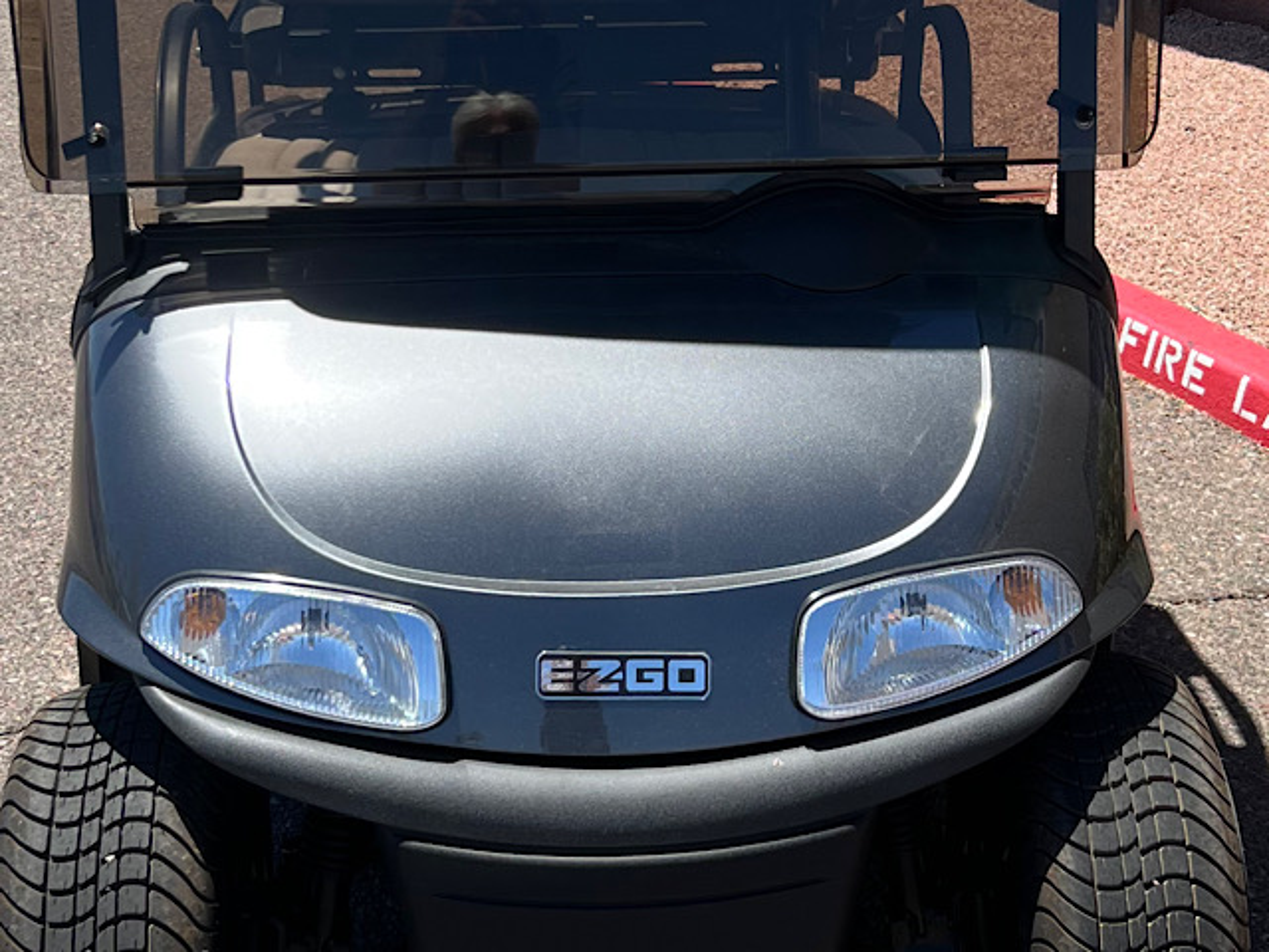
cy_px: 476
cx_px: 634
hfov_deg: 67.3
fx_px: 953
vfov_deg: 53.1
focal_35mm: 26
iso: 50
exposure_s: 1/2915
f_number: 1.5
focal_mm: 5.7
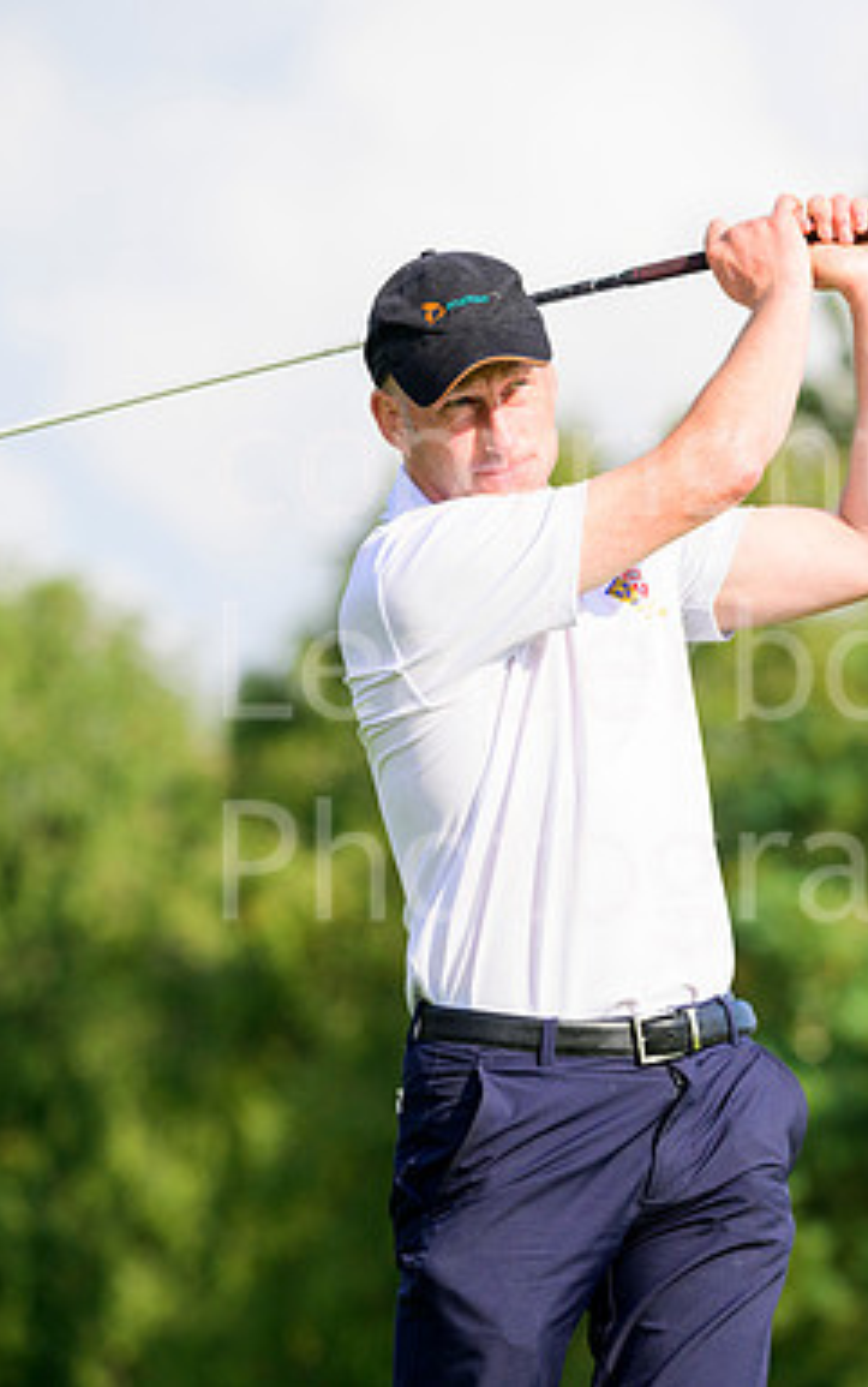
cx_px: 688
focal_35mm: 338
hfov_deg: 3.9
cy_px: 694
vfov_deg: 6.2
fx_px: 12779
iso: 640
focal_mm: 220
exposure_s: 1/2000
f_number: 5.6
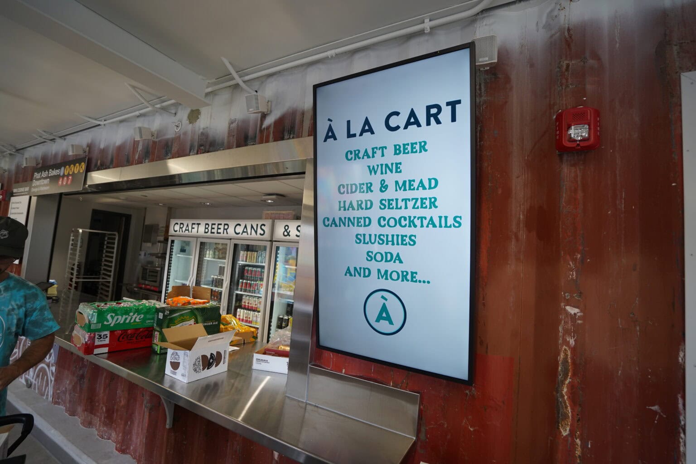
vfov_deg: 73.7
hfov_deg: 96.7
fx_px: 309
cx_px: 348
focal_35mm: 16
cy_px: 232
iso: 400
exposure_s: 1/160
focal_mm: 16
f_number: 4
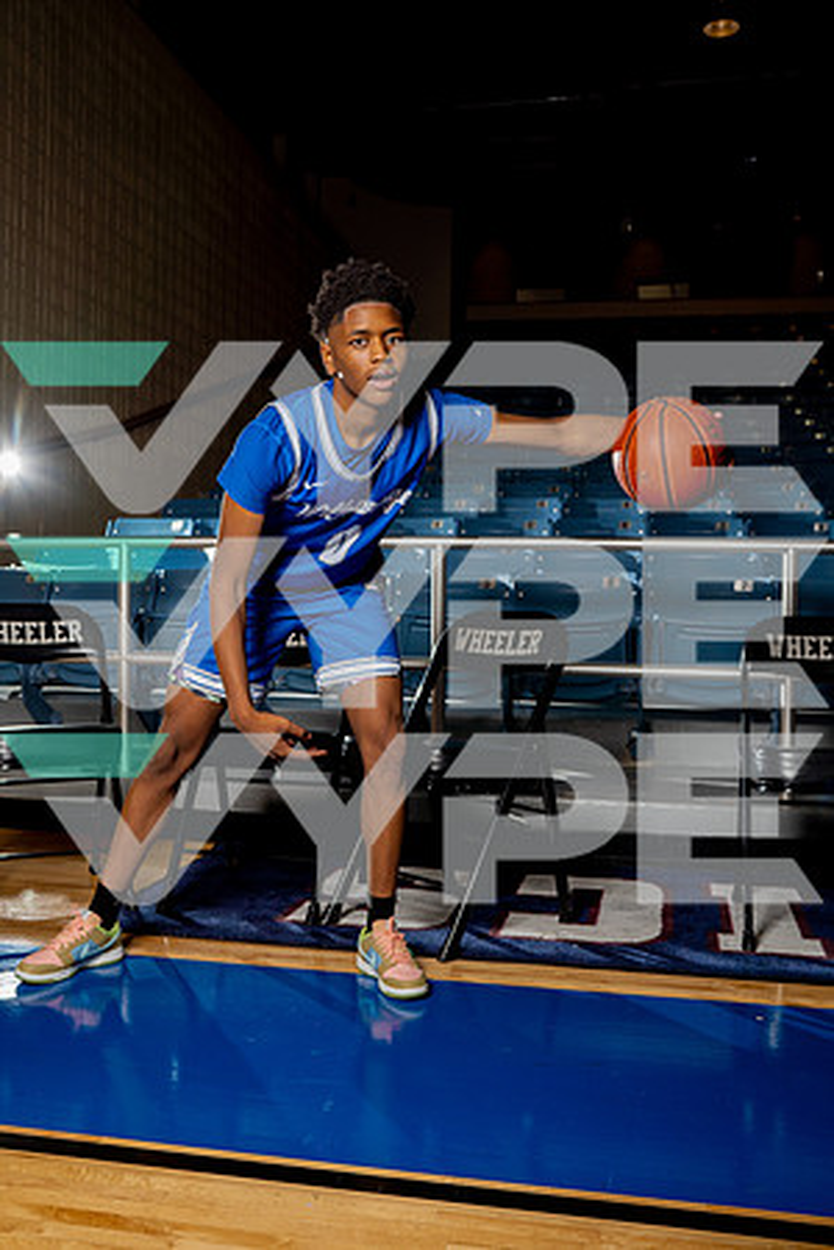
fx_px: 1216
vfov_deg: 54.4
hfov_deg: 37.9
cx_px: 417
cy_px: 625
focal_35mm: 35
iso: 320
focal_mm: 35
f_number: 6.3
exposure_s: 1/250
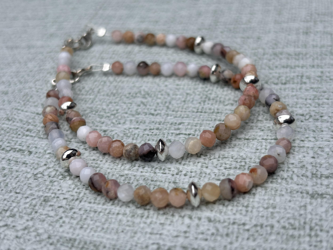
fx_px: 500
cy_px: 125
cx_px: 166
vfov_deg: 28.0
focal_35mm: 52
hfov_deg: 36.8
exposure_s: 1/837
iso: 32
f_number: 1.6
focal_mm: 5.96
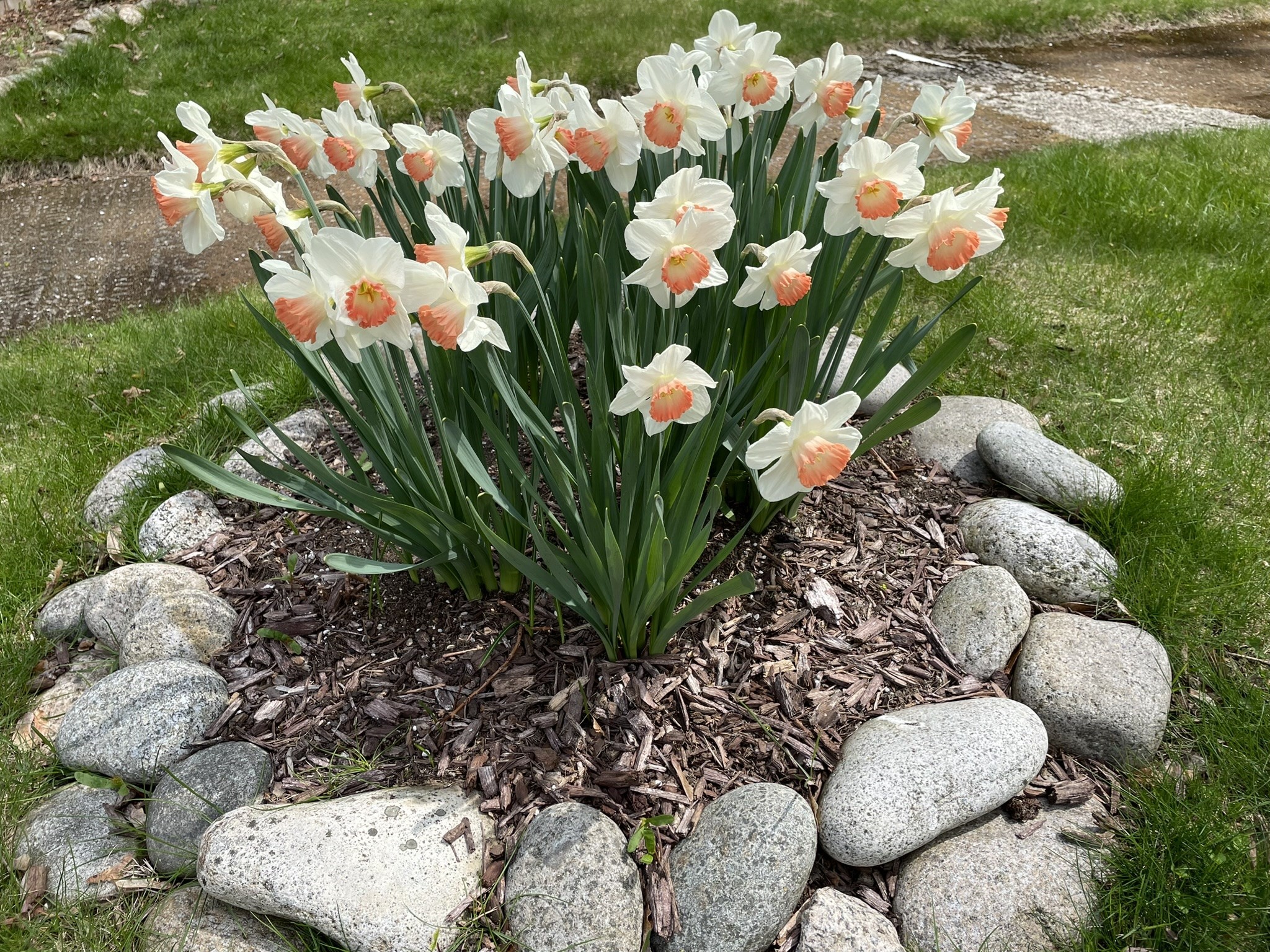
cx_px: 635
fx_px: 954
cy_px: 476
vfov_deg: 53.1
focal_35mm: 26
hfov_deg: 67.3
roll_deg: +1.0
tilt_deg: -33.4
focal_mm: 4.2
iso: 32
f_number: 1.6
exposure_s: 1/1949
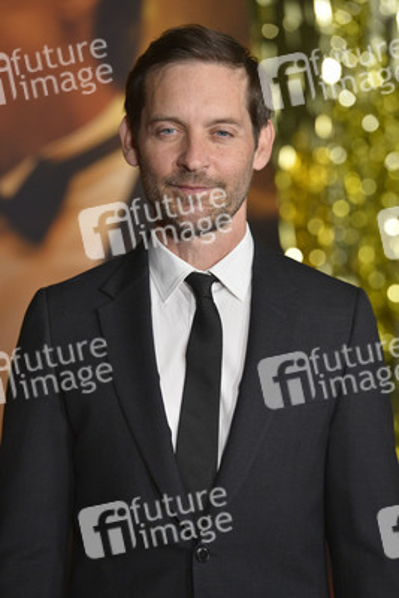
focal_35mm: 200
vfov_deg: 10.3
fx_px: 3322
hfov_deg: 6.9
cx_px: 200
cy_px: 299
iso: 2000
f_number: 4.5
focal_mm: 200
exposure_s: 1/320
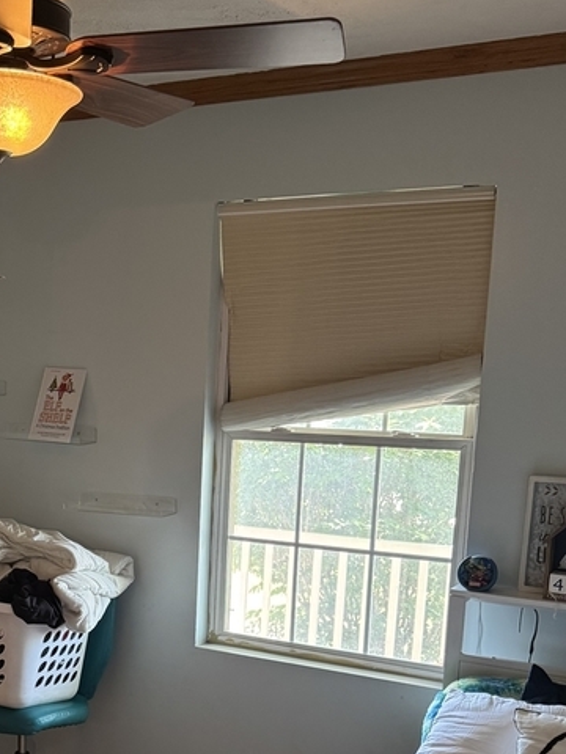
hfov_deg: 26.0
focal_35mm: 54
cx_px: 39
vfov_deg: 34.8
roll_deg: -1.4
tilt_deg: -9.9
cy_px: 566
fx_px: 1177
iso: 400
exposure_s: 1/60
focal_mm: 6.76
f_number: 1.78
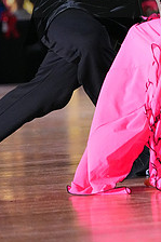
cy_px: -18
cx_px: 154
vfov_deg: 5.7
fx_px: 2405
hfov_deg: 3.8
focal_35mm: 358
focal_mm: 138
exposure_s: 1/400
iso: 10000
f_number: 5
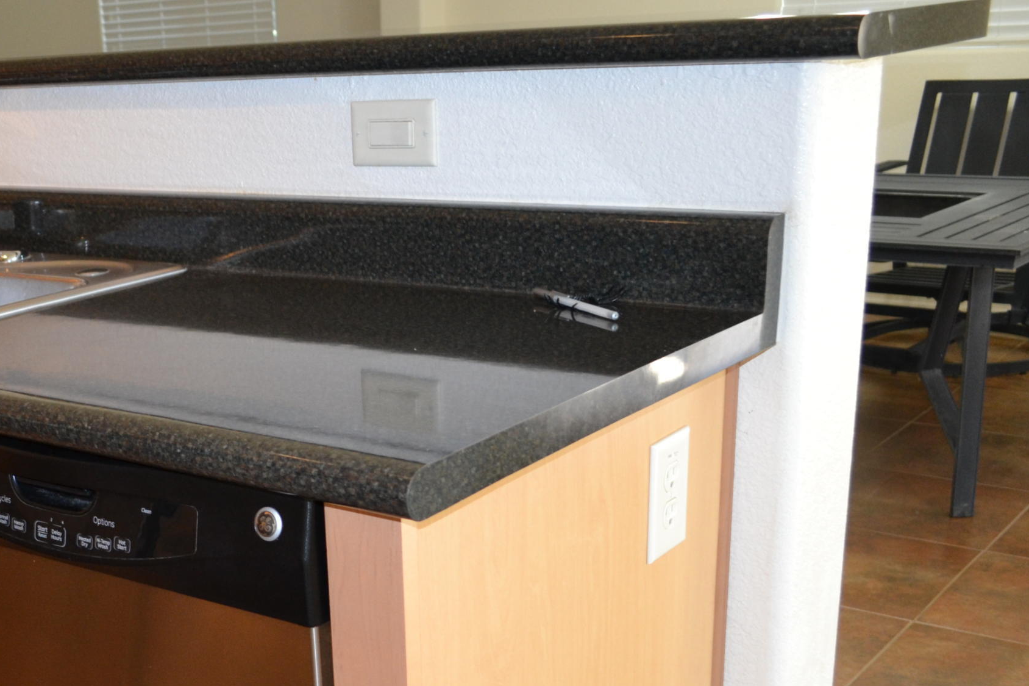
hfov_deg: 39.8
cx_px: 233
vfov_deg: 27.6
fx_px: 1372
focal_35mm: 48
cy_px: 537
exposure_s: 1/60
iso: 800
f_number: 3.5
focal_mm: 18
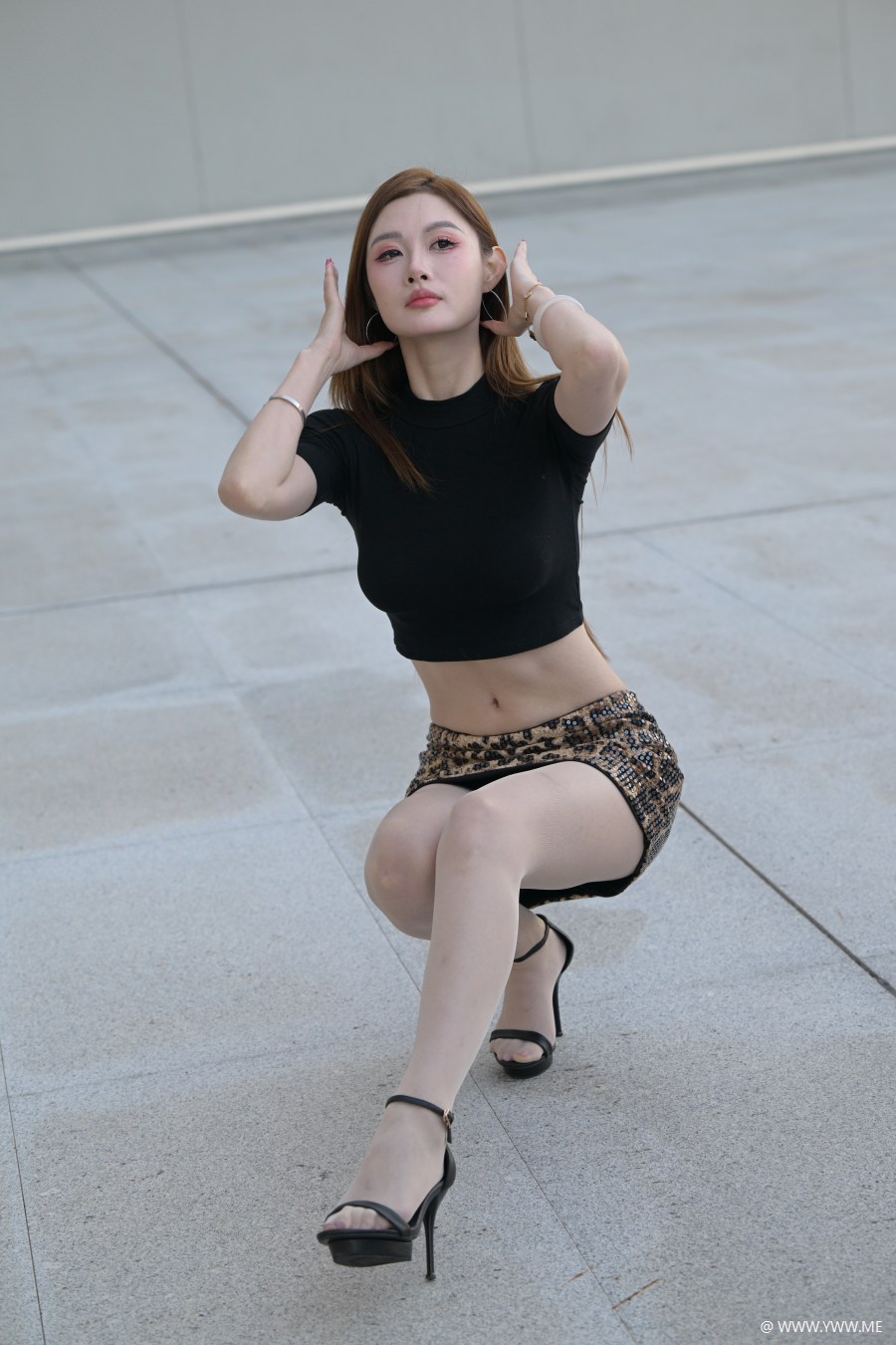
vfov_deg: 25.7
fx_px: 2949
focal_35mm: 79
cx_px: 448
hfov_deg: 17.3
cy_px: 672
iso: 400
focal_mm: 79
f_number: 4.5
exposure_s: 1/250
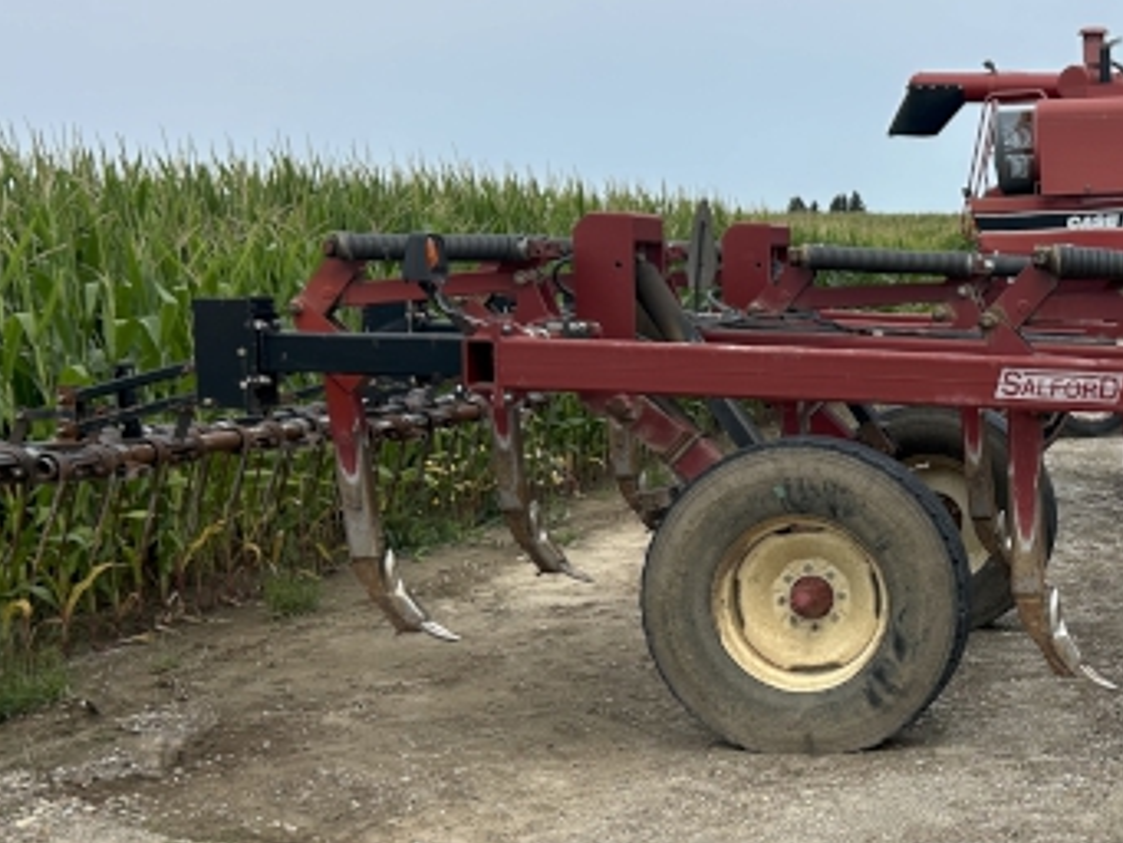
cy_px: 550
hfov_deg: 29.2
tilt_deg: -8.8
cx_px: 1176
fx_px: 1980
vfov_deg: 23.9
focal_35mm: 61
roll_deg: +1.2
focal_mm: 5.7
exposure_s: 1/3968
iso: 50
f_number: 1.5
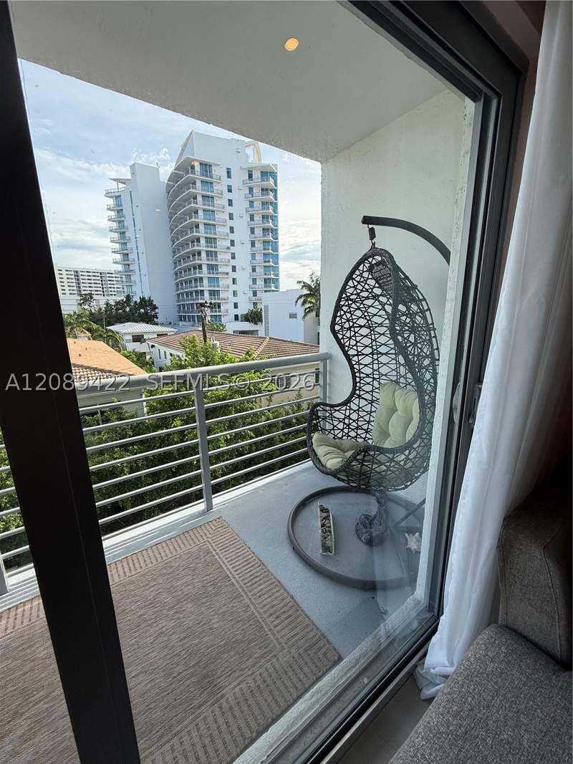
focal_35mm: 14
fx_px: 309
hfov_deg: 85.7
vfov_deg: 102.1
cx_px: 286
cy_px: 382
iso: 64
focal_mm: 2.22
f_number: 2.2
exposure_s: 1/540
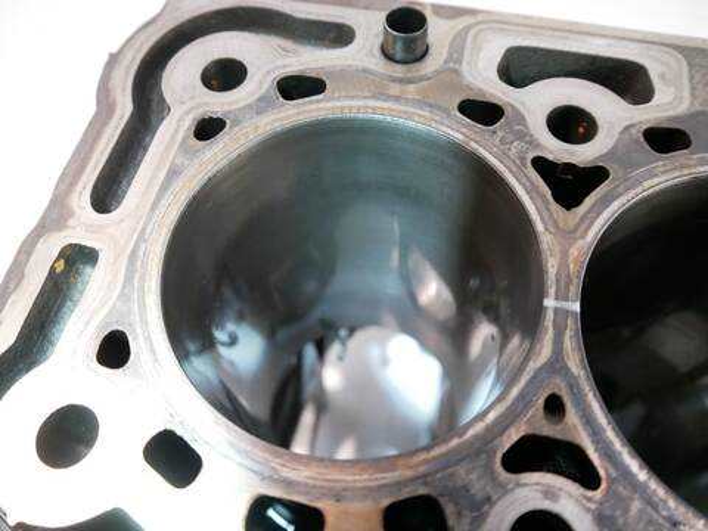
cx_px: 354
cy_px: 266
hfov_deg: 63.4
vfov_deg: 49.7
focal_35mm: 28
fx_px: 573
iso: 3200
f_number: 3.5
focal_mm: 14
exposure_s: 1/125
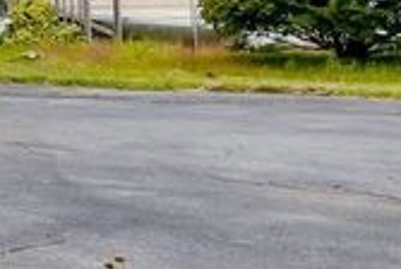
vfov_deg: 13.8
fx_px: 1094
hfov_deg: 15.2
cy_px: -18
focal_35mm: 98
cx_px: -480
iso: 1000
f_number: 8
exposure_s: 1/640
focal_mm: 11
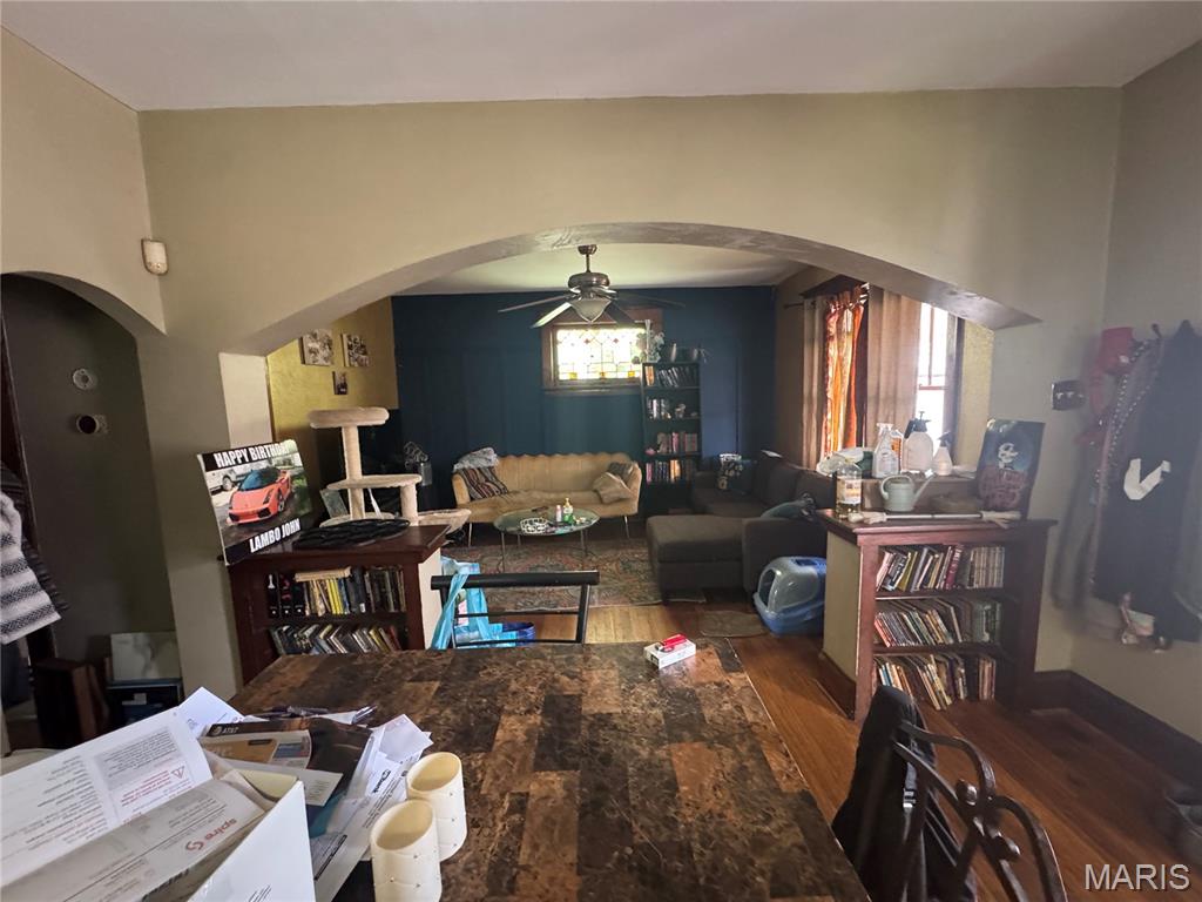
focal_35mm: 14
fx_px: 486
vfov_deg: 85.7
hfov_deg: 102.1
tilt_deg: -7.3
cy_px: 451
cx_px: 601
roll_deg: +1.8
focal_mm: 2.22
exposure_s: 1/60
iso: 1250
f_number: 2.2
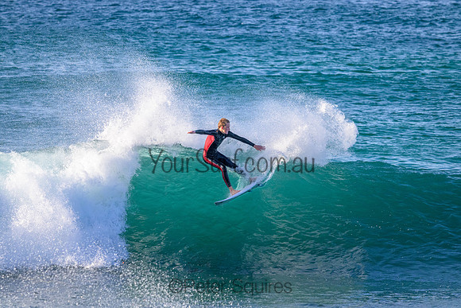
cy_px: 154
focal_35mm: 410
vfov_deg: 3.4
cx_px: 230
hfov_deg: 5.0
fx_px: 5251
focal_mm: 410
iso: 2800
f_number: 10
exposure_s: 1/2000
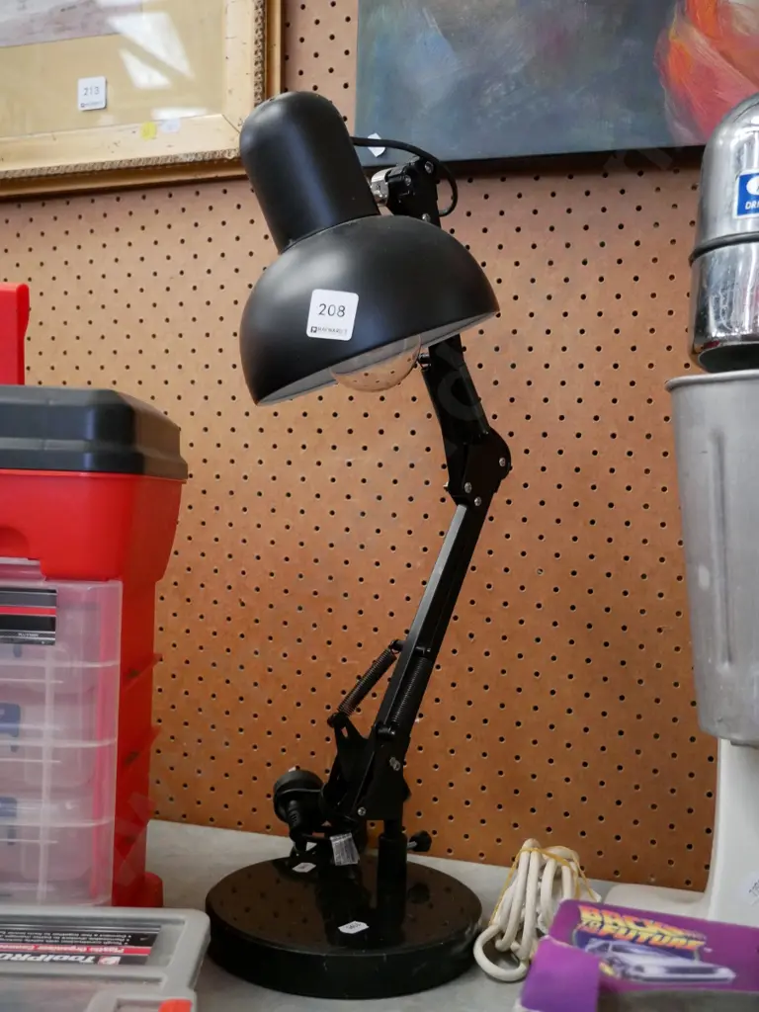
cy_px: 506
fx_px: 1052
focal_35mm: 36
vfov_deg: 51.4
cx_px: 380
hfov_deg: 39.7
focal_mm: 18
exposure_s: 1/60
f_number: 3.9
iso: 3200
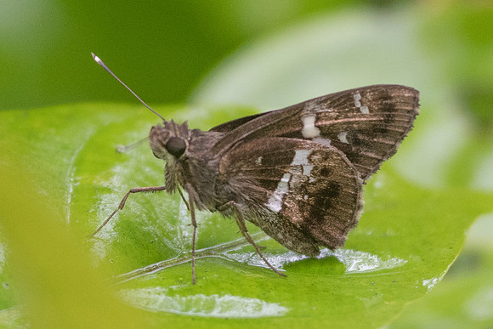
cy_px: 176
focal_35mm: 856
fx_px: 11722
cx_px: 314
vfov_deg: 1.6
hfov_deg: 2.4
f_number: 3.3
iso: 800
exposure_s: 1/640
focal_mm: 150
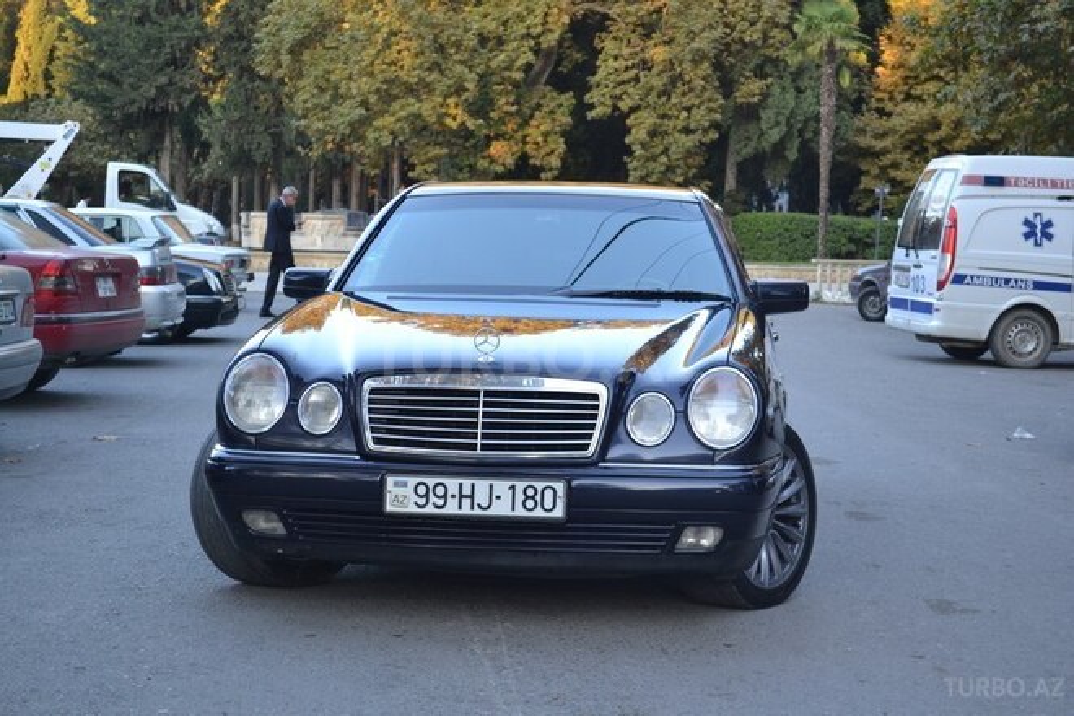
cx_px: 537
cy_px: 358
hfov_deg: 31.9
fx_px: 1879
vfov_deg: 21.6
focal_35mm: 63
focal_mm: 42
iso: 400
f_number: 5.6
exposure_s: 1/60
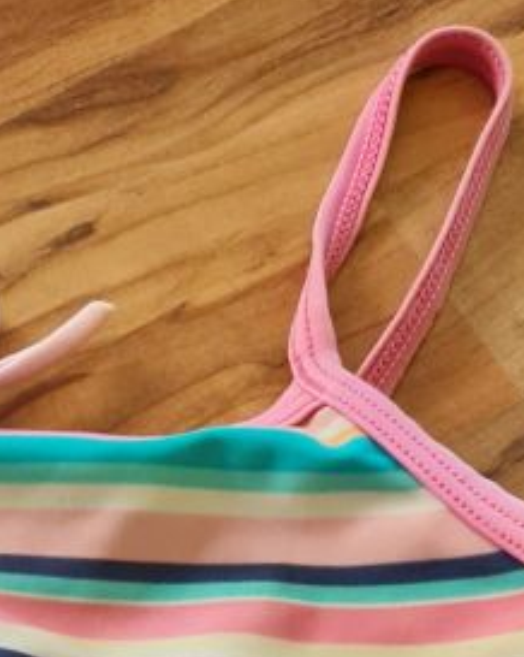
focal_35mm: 124
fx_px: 2406
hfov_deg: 12.1
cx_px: -151
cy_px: 1392
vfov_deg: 13.1
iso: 200
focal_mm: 5.4
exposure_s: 1/60
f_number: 1.8
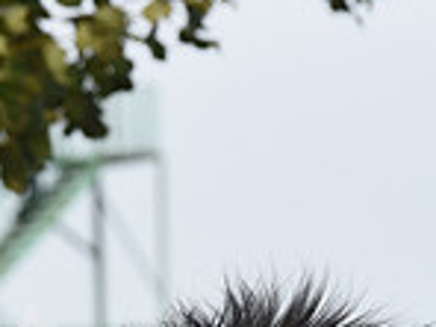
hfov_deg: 3.1
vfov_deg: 2.3
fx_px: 8061
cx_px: -121
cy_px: 538
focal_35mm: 640
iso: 640
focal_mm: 170
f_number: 5.6
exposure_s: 1/1250
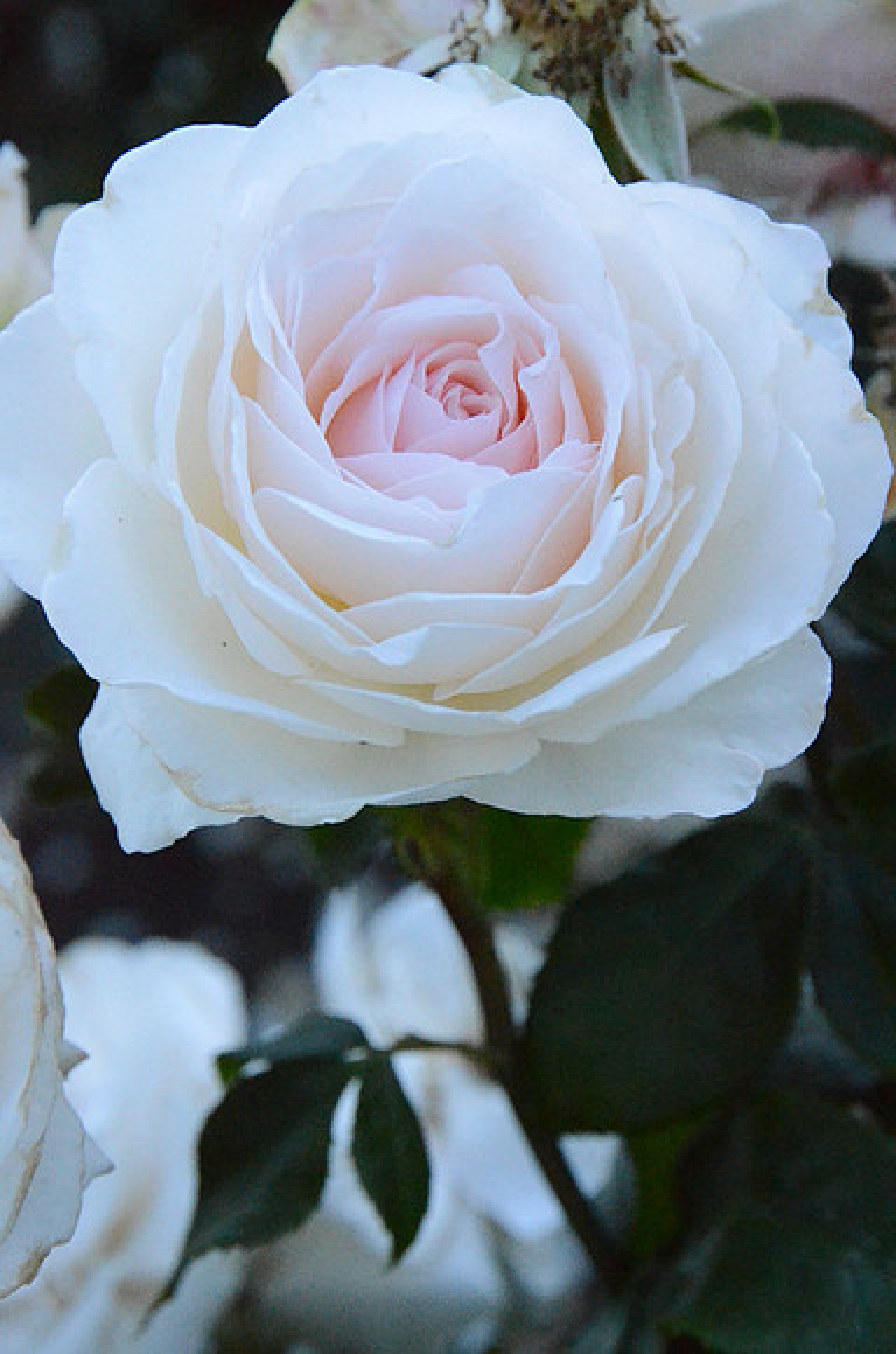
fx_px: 5064
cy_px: 677
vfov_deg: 15.2
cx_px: 448
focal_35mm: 135
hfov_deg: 10.1
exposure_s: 1/1600
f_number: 13
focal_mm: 90
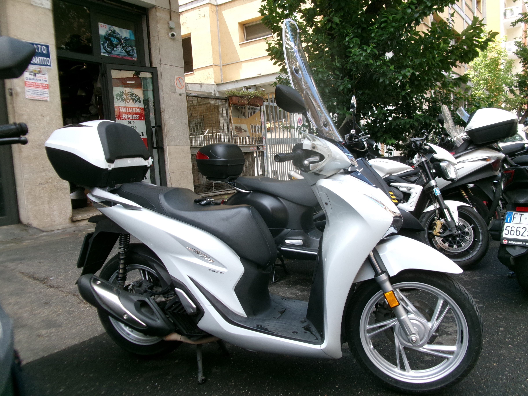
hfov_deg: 63.4
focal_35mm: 28
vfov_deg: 49.7
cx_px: 264
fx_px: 427
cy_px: 198
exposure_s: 1/210
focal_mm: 5.1
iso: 100
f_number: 3.9
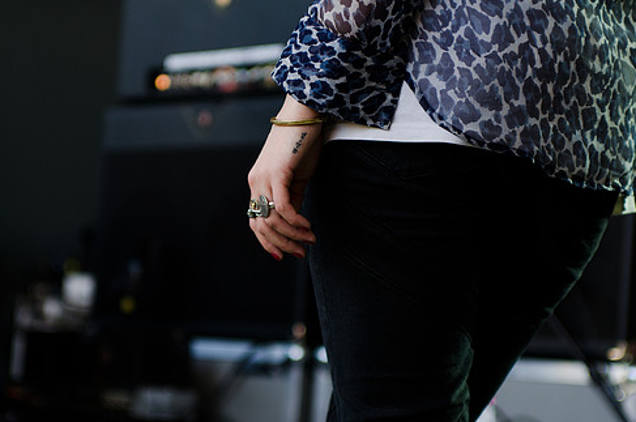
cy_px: 240
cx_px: 261
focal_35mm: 125
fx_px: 2205
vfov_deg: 10.9
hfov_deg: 16.4
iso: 125
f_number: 3.2
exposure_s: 1/200
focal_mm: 70
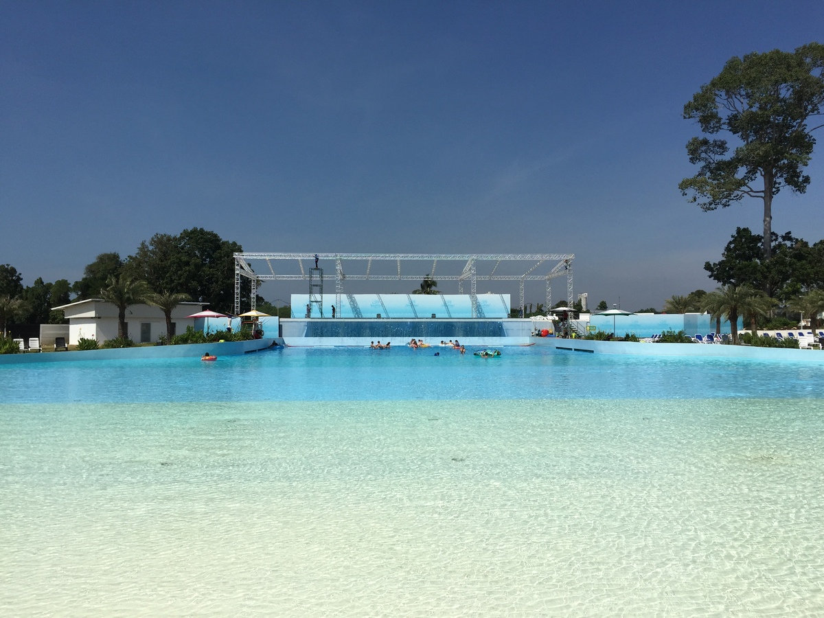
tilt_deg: +1.5
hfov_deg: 61.7
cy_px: 309
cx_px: 412
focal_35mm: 29
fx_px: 690
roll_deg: -0.8
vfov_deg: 48.2
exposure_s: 1/5650
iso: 32
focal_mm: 4.15
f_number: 2.2
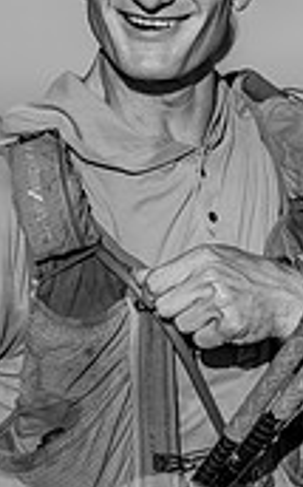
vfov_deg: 7.6
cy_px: 136
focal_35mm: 278
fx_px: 3685
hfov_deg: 4.7
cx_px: 187
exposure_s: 1/1600
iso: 100
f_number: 4.5
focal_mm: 104
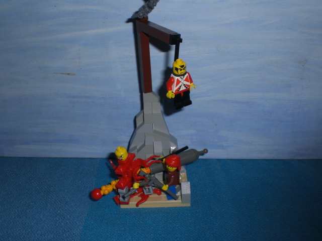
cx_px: 161
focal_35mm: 38
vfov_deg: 37.7
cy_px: 120
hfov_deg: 49.0
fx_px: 353
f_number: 4.4
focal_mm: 6.3
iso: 50
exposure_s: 1/30
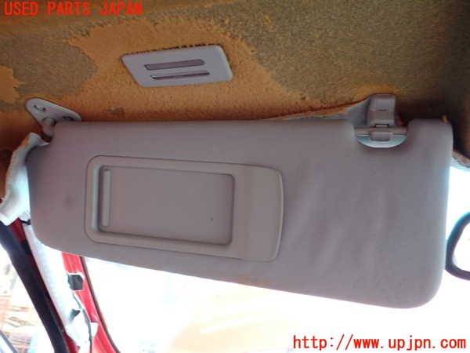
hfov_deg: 60.0
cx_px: 235
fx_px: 407
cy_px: 176
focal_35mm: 30
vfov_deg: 46.8
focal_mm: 5.4
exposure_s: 1/30
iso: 200
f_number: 2.3
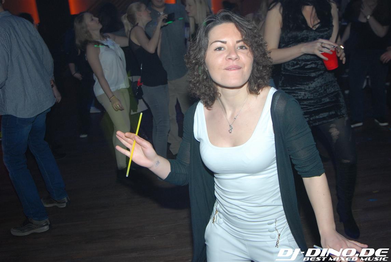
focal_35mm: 36
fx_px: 392
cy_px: 131
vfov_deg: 37.0
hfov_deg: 53.0
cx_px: 196
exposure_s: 1/6
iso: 400
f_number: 5.6
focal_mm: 24
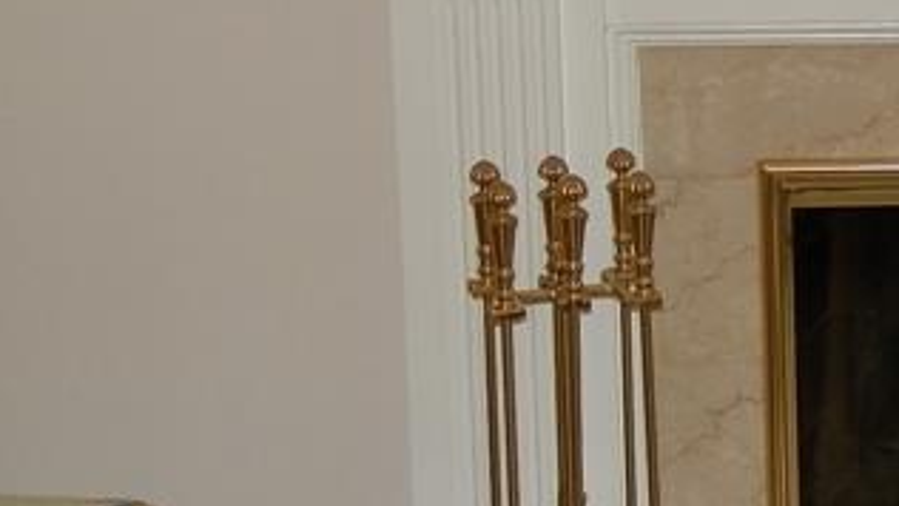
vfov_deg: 10.1
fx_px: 2862
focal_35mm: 120
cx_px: 1178
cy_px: 105
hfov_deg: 16.8
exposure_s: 1/40
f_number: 3.3
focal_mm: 6.1
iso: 100
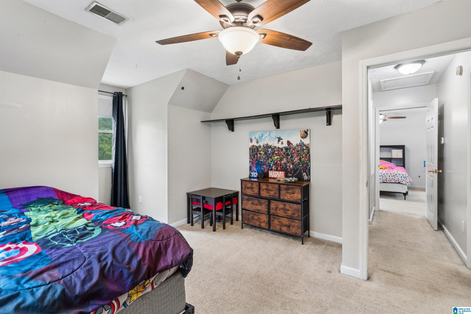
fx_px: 209
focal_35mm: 16
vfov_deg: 73.7
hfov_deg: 96.7
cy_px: 157
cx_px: 236
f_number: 13
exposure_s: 1
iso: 400
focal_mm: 16
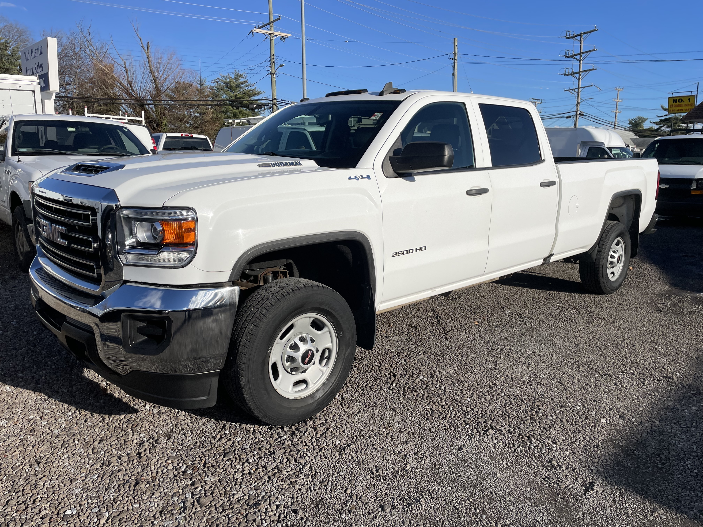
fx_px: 528
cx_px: 352
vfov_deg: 53.1
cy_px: 264
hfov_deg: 67.3
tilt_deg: -10.1
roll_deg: -0.5
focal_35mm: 26
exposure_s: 1/7299
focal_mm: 4.2
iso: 32
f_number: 1.6
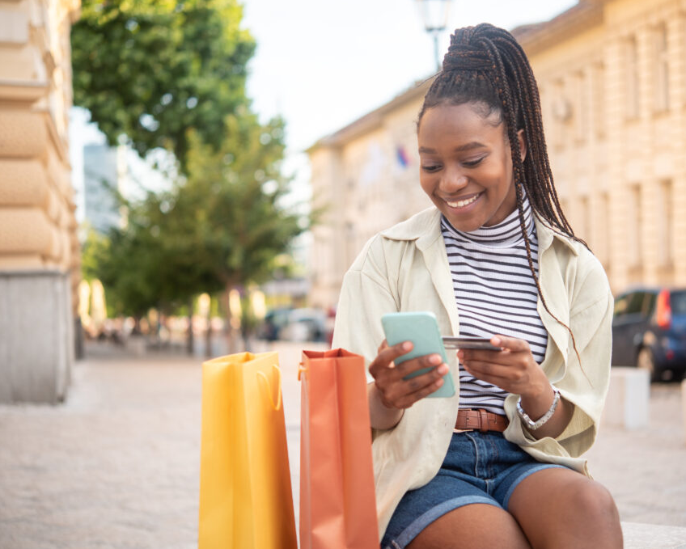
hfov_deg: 27.9
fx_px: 1381
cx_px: 393
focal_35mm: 68
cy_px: 274
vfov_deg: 22.5
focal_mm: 60
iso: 160
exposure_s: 1/250
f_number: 2.8
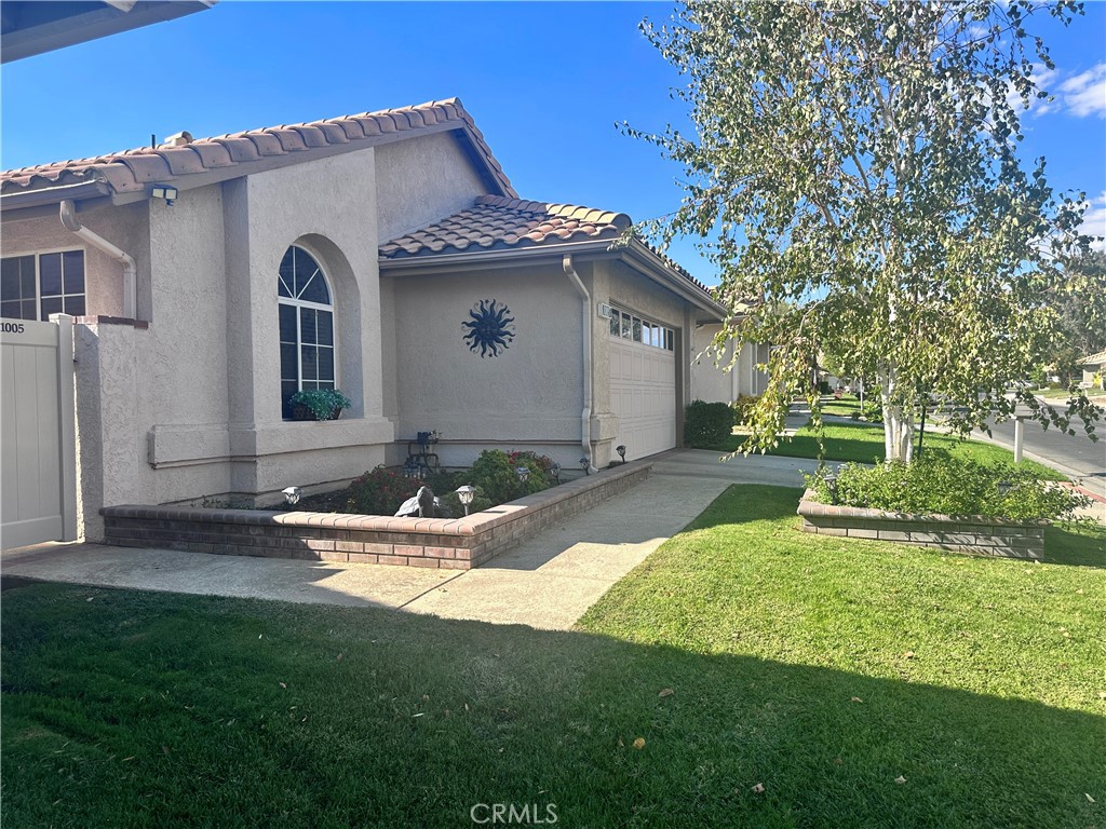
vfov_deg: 56.8
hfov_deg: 71.6
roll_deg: +0.1
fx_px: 767
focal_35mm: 24
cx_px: 553
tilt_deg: -0.9
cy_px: 414
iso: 80
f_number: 1.78
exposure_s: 1/2110
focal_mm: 6.86
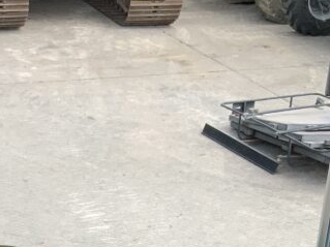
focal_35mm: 93
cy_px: 376
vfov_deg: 14.7
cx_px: 16
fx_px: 886
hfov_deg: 20.5
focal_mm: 3
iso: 16
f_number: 1.8
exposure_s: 1/383
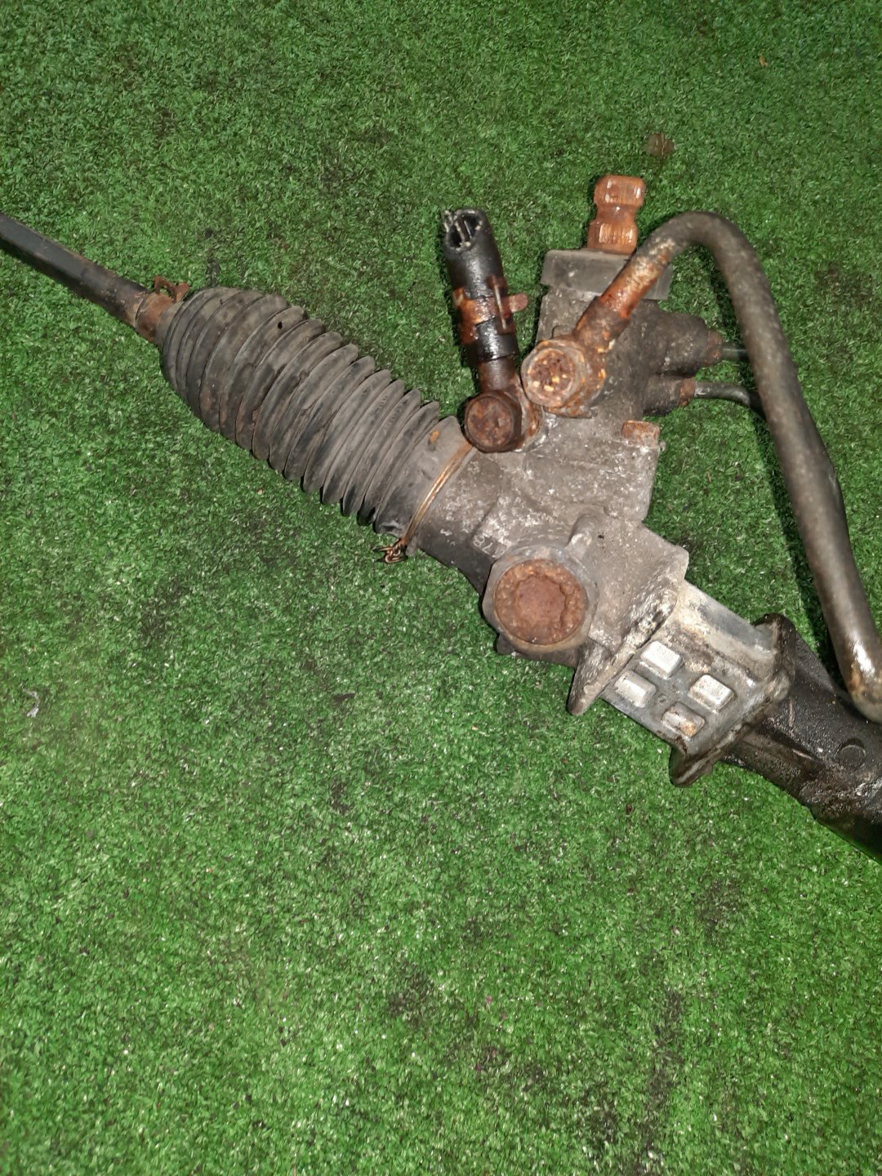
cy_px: 588
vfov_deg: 69.4
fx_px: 849
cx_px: 441
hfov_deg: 54.9
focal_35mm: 25
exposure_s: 1/25
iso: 329
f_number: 2
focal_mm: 4.6
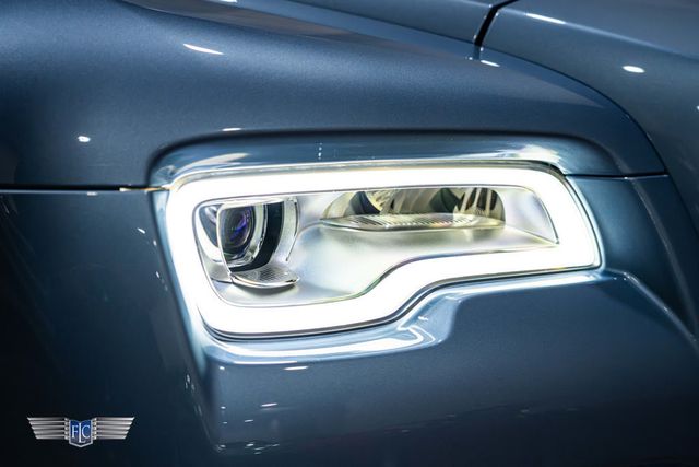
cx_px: 350
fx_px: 1107
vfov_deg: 23.8
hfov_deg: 35.0
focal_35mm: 57
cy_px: 234
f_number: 4
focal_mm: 57
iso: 1600
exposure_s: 1/500
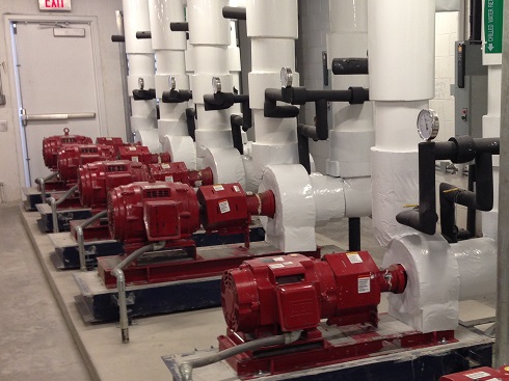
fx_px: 808
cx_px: 406
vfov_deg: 26.5
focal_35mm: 55
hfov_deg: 33.9
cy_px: 225
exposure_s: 1/20
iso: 64
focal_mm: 4.12
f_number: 2.4
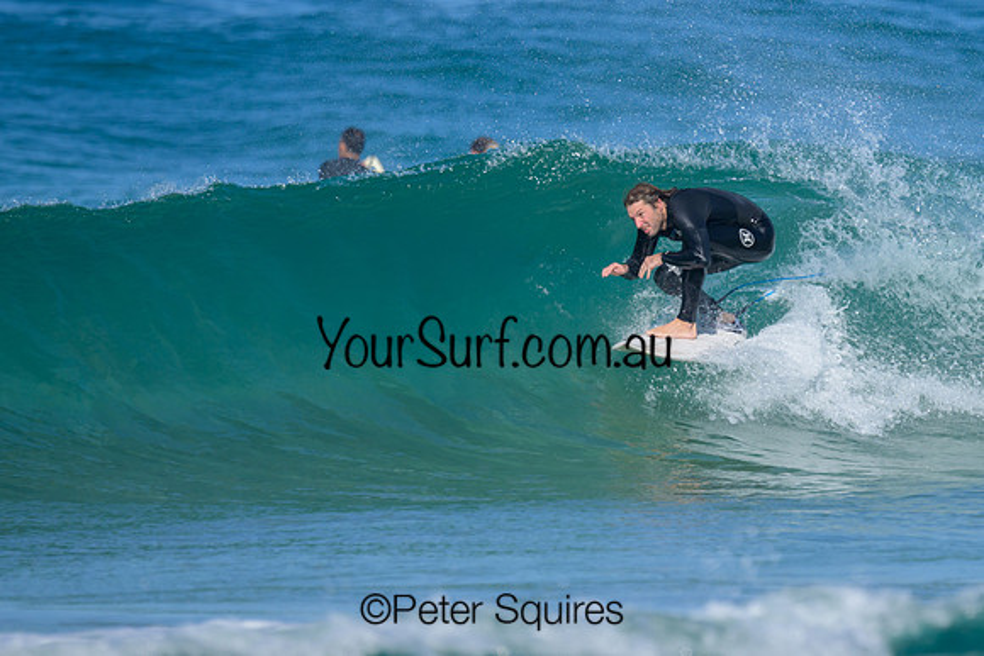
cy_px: 290
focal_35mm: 1101
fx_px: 30094
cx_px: 648
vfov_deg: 1.2
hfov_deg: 1.9
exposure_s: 1/2000
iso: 220
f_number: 6.3
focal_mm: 800
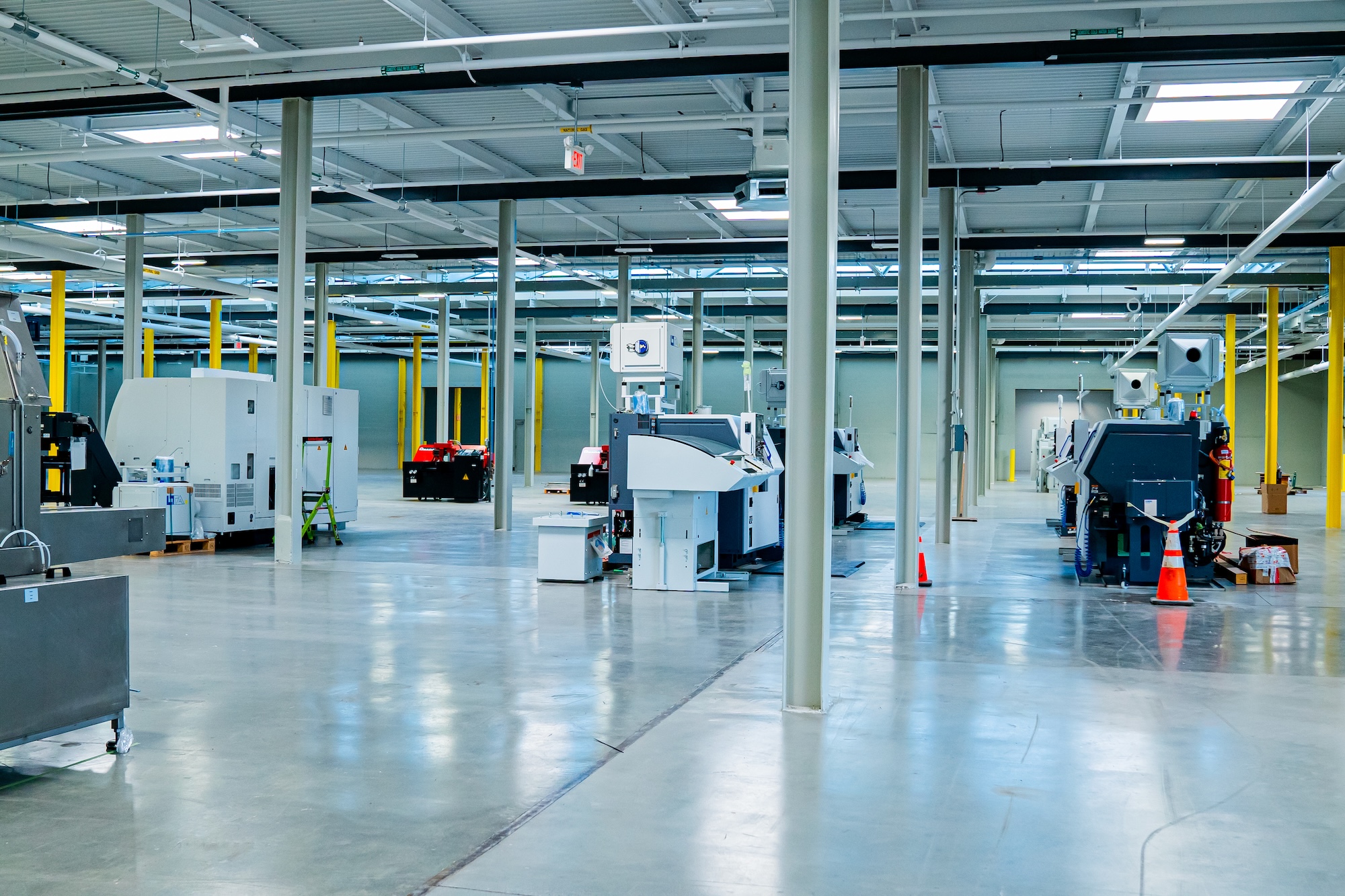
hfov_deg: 53.1
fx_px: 1345
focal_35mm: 36
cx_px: 672
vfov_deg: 36.9
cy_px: 448
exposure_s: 1/125
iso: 1000
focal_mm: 24
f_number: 4
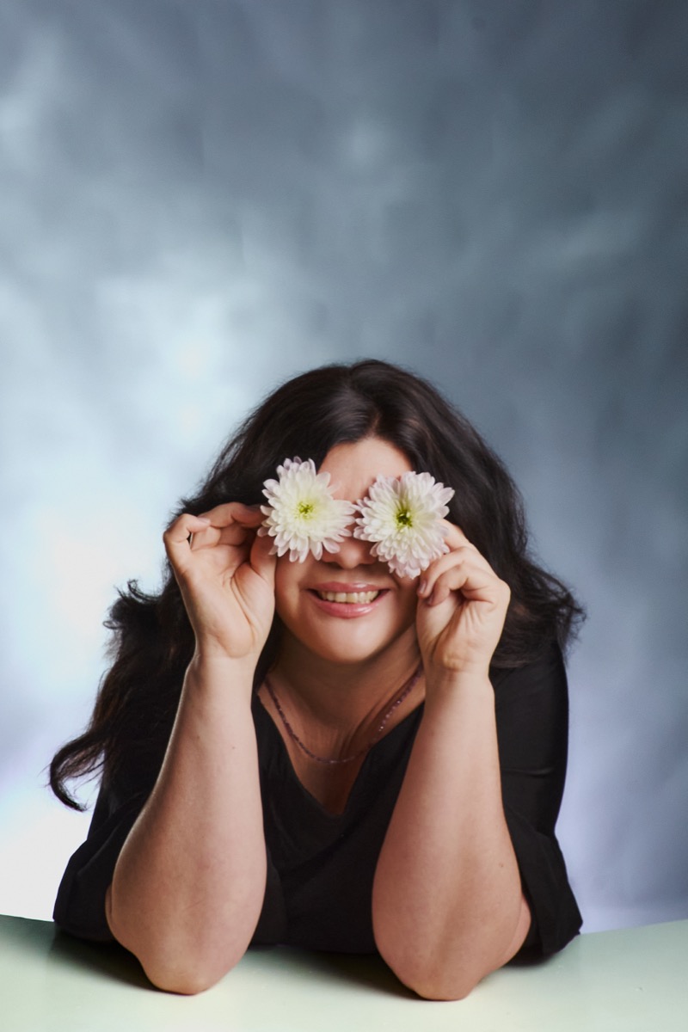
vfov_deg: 38.2
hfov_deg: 26.0
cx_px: 344
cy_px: 516
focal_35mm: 52
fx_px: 1491
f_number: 11
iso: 800
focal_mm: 35
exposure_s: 1/160
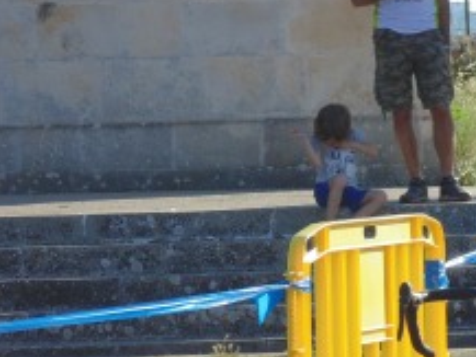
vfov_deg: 2.7
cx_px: 456
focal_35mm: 543
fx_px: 7471
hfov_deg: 3.6
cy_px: 292
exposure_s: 1/200
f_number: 5.6
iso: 80
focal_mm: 42.3
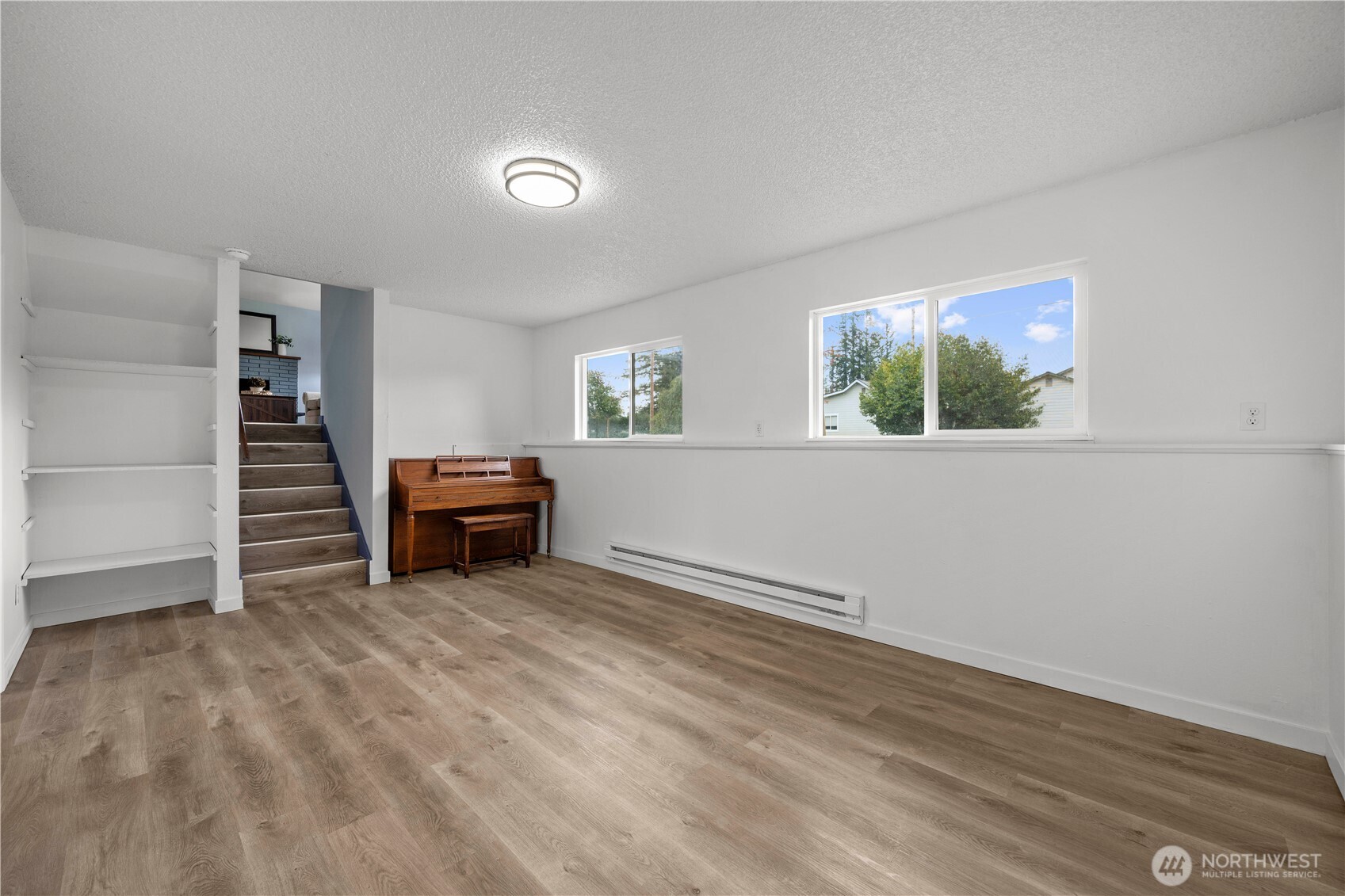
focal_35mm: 14
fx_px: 523
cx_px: 672
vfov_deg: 81.2
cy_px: 448
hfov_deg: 104.3
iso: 200
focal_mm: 14
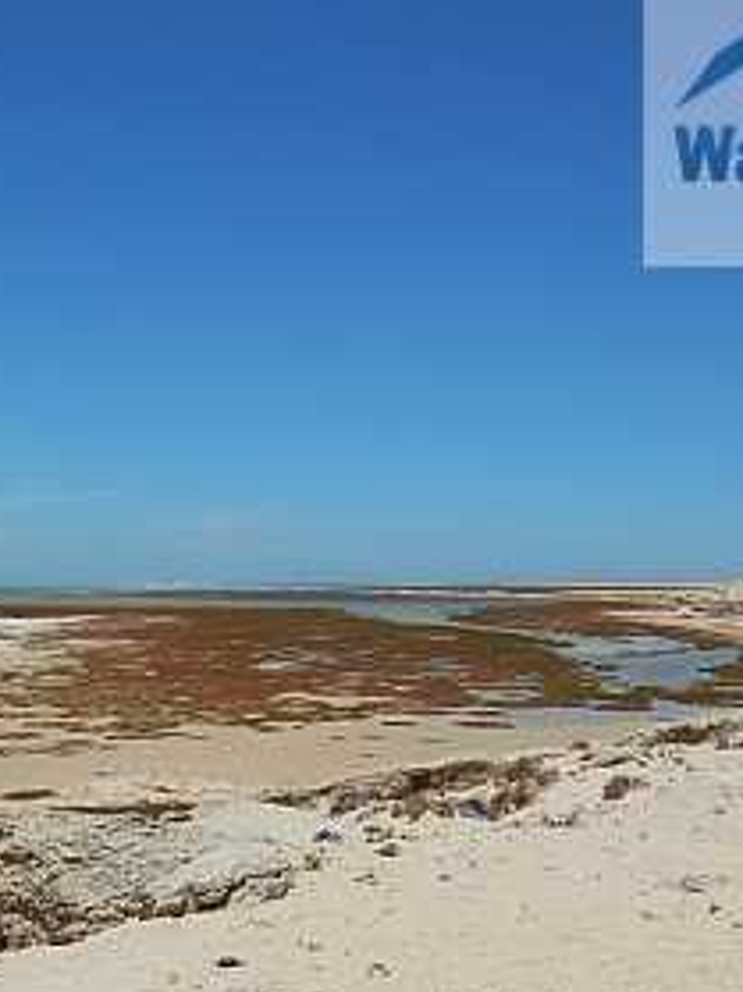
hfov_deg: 32.6
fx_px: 1260
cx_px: 260
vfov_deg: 42.9
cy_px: 558
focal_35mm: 44
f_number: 8.2
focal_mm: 4.3
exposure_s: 1/500
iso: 125
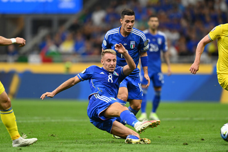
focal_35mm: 400
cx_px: 114
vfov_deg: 3.4
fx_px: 2534
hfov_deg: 5.2
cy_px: 76
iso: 3200
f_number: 3.5
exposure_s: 1/1600
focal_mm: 400
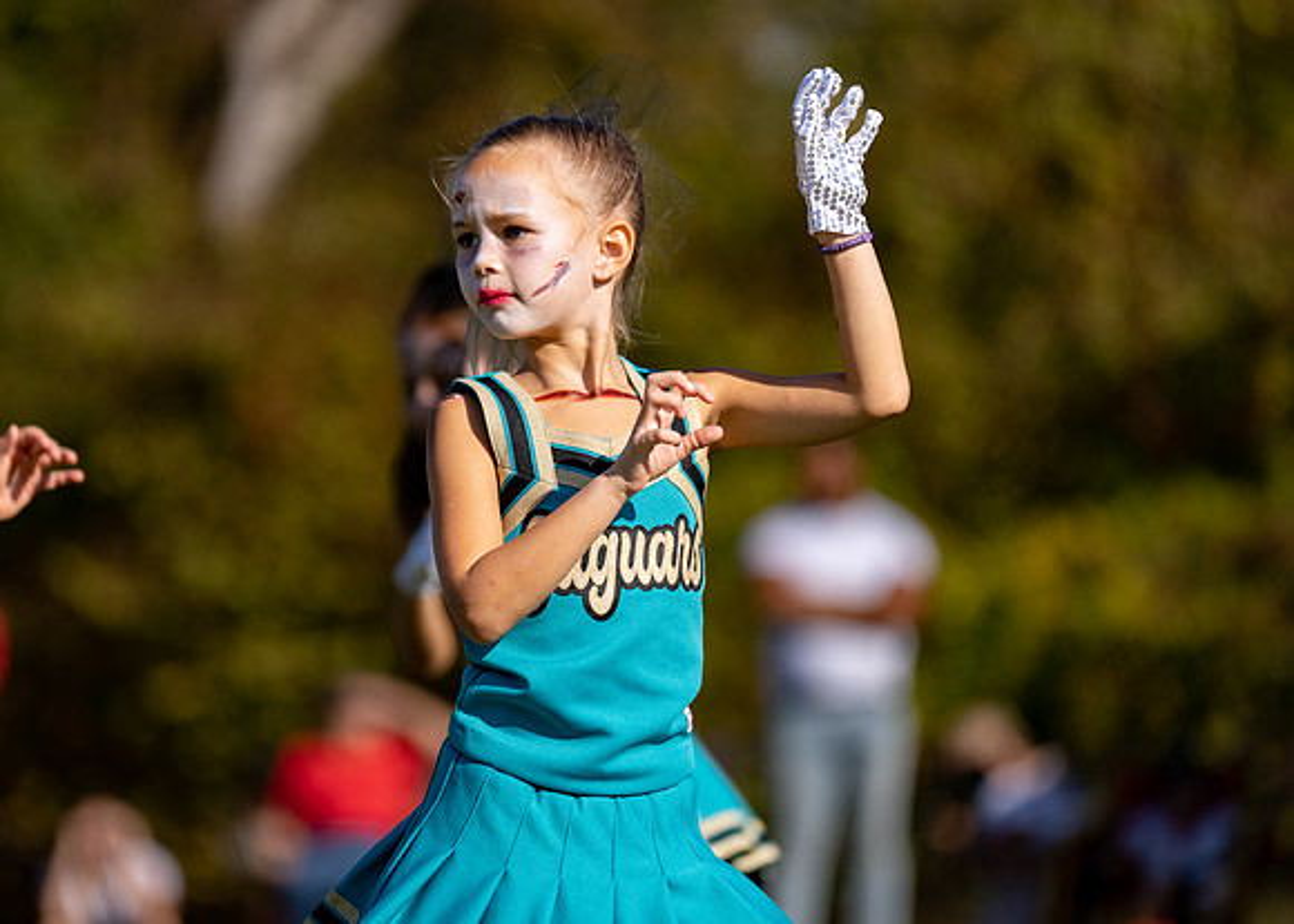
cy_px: 454
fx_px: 8960
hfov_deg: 8.3
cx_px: 497
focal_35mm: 244
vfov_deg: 5.9
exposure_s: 1/5000
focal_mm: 200
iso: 100
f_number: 2.8
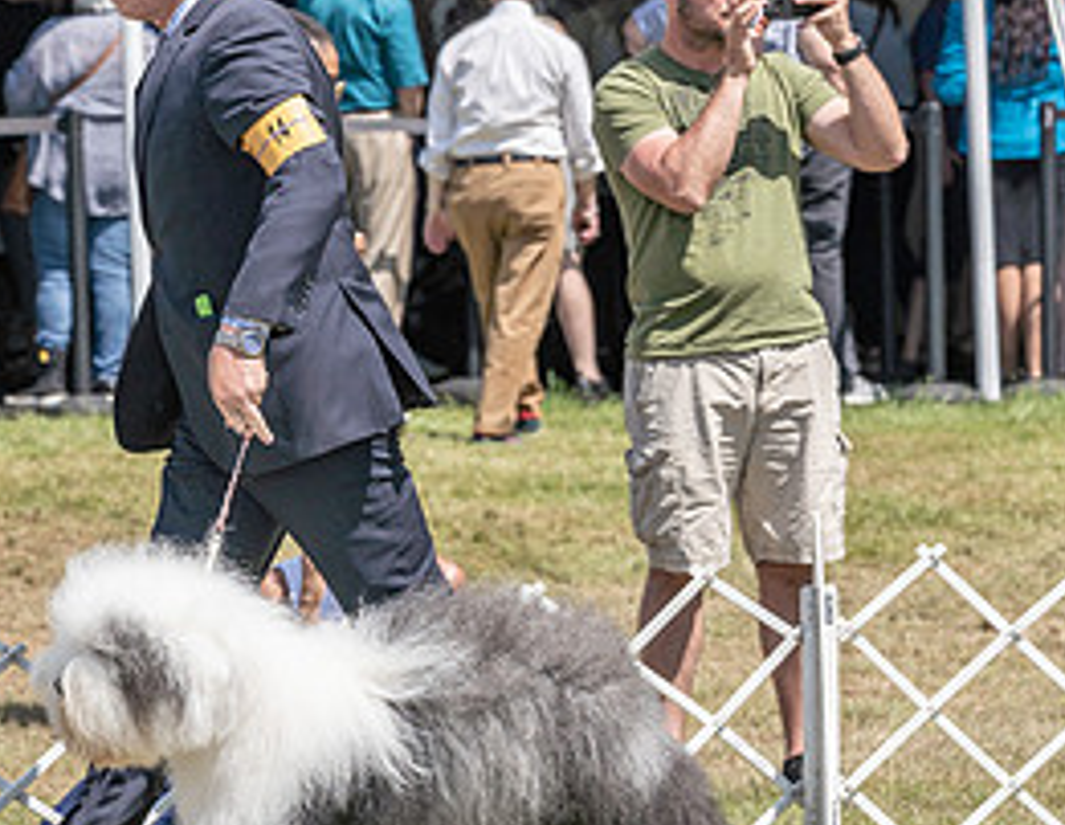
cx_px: 237
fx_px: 10364
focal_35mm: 333
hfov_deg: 5.9
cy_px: 433
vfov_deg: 4.6
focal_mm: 136
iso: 100
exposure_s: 1/800
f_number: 5.6
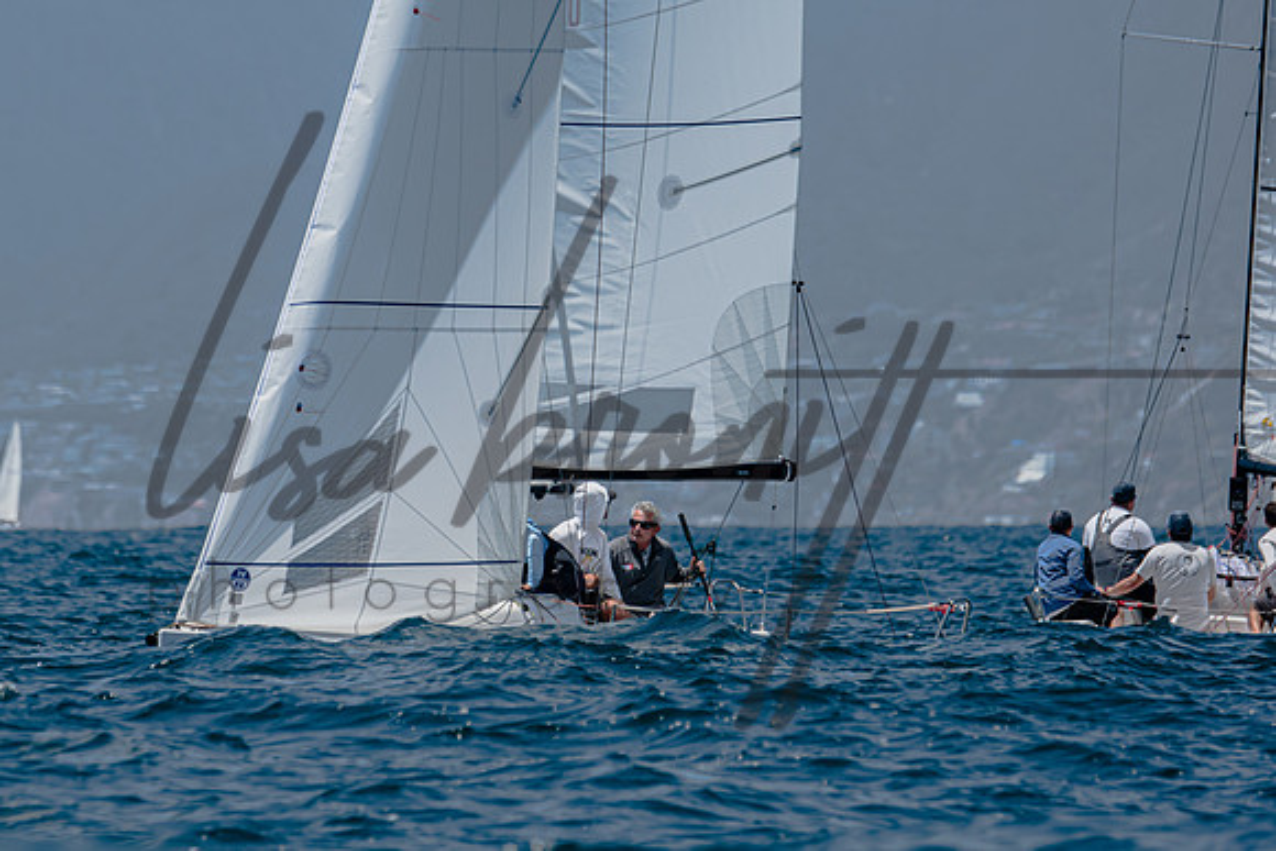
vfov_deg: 2.3
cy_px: 334
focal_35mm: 586
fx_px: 20769
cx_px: 447
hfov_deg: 3.5
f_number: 5.6
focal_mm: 300
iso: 200
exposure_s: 1/2000
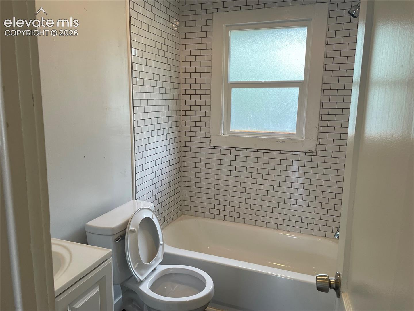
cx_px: 207
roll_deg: -0.7
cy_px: 156
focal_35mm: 26
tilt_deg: -9.4
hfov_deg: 67.3
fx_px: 311
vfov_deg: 53.1
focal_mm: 4.2
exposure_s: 1/120
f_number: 1.6
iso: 100
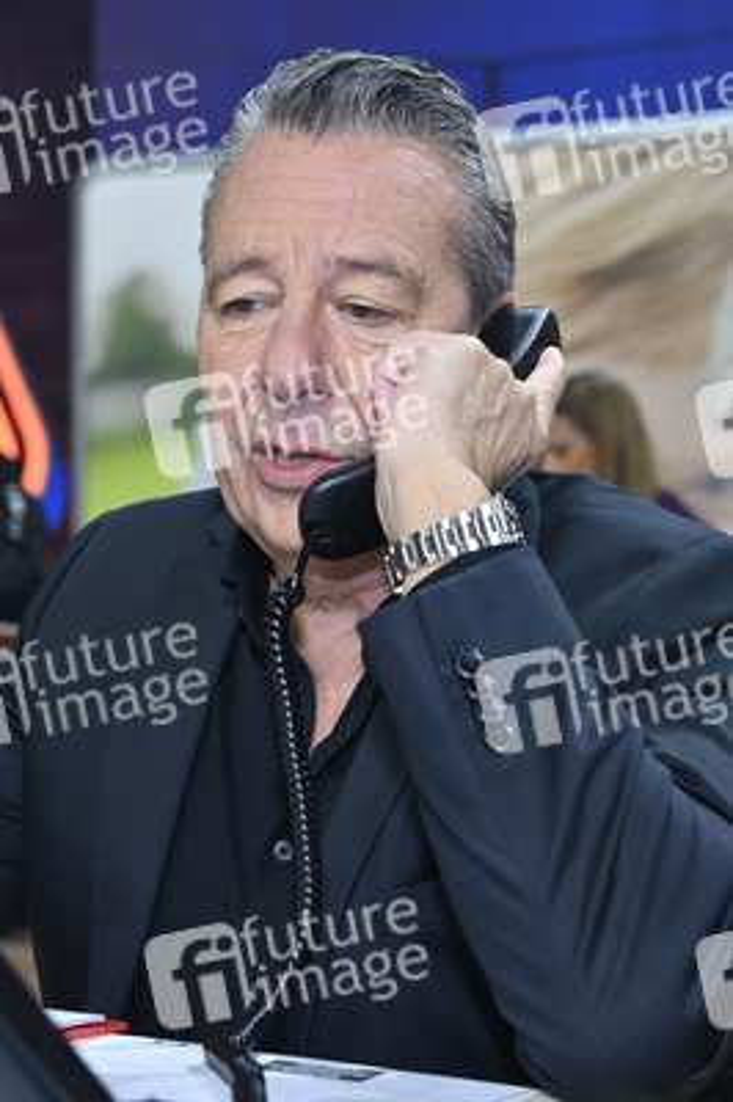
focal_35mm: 41
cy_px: 551
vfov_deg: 47.4
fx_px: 1254
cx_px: 366
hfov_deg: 32.6
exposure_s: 1/200
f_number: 4
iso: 1000
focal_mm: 41
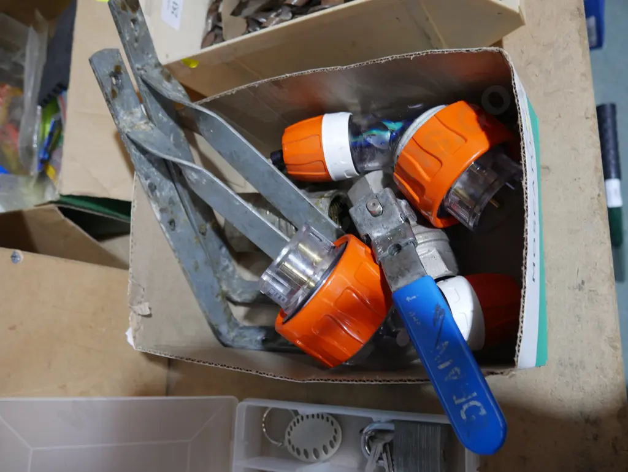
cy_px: 236
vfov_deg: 46.8
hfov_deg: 59.9
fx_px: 545
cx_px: 314
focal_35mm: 30
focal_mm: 15
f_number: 3.6
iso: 500
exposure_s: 1/60
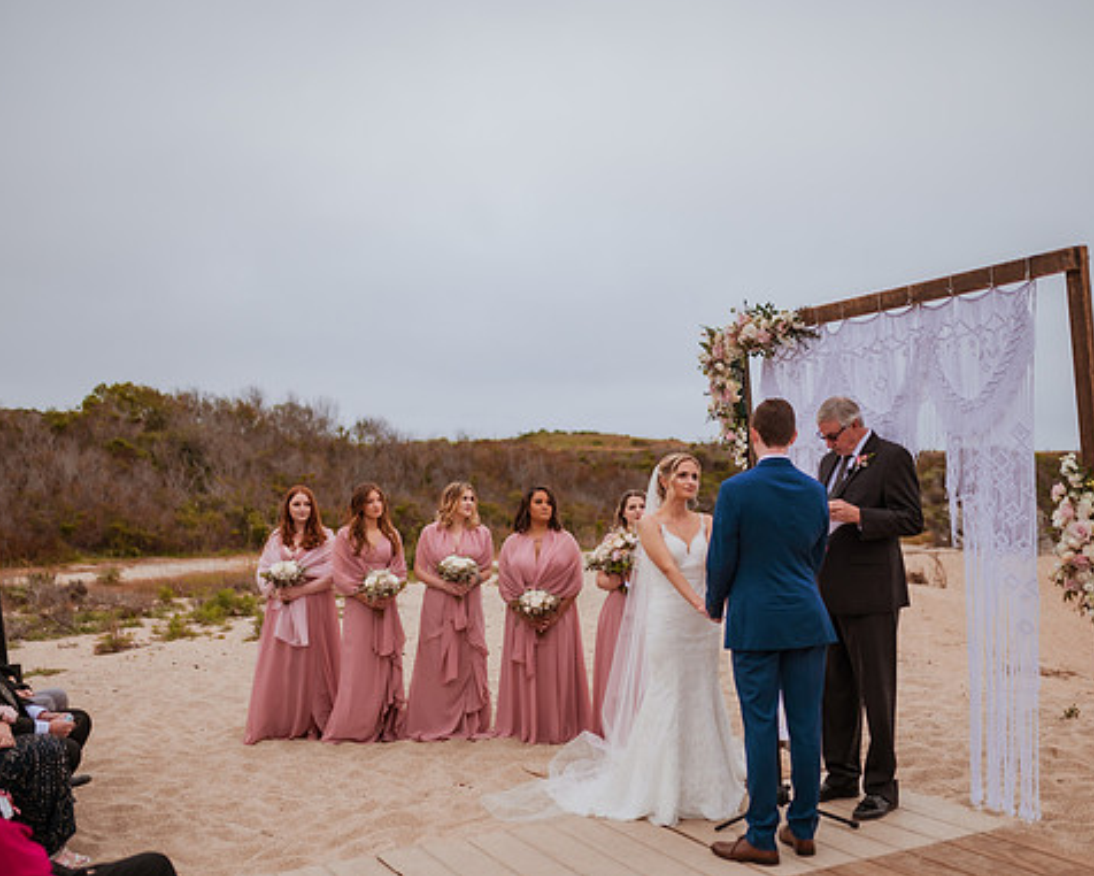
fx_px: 1295
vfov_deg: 37.3
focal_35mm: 40
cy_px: 435
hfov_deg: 45.8
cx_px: 561
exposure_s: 1/3200
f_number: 1.8
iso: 500
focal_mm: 35
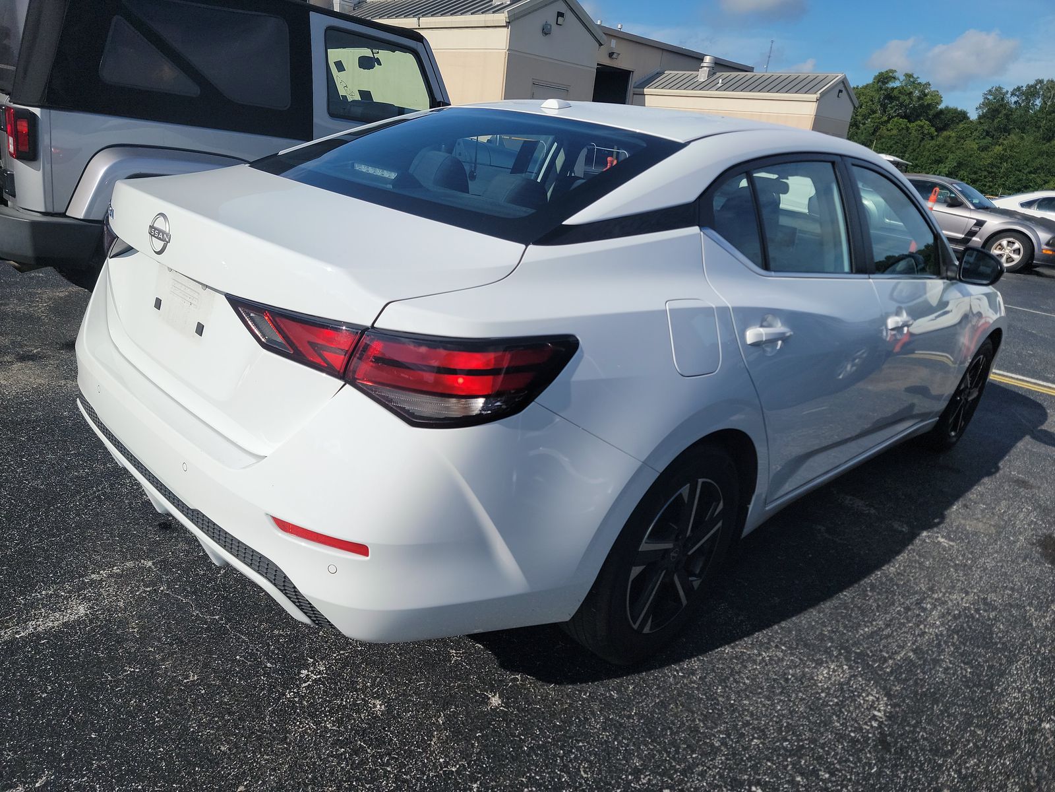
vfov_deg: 56.8
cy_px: 396
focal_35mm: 24
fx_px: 731
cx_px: 528
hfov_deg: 71.6
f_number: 1.8
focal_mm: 6.7
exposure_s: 1/1525
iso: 50
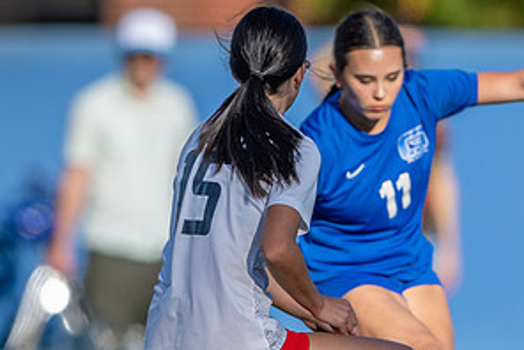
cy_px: 237
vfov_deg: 0.9
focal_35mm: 1524
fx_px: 22204
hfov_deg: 1.4
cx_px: 273
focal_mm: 400
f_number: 3.2
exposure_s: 1/1000
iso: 64
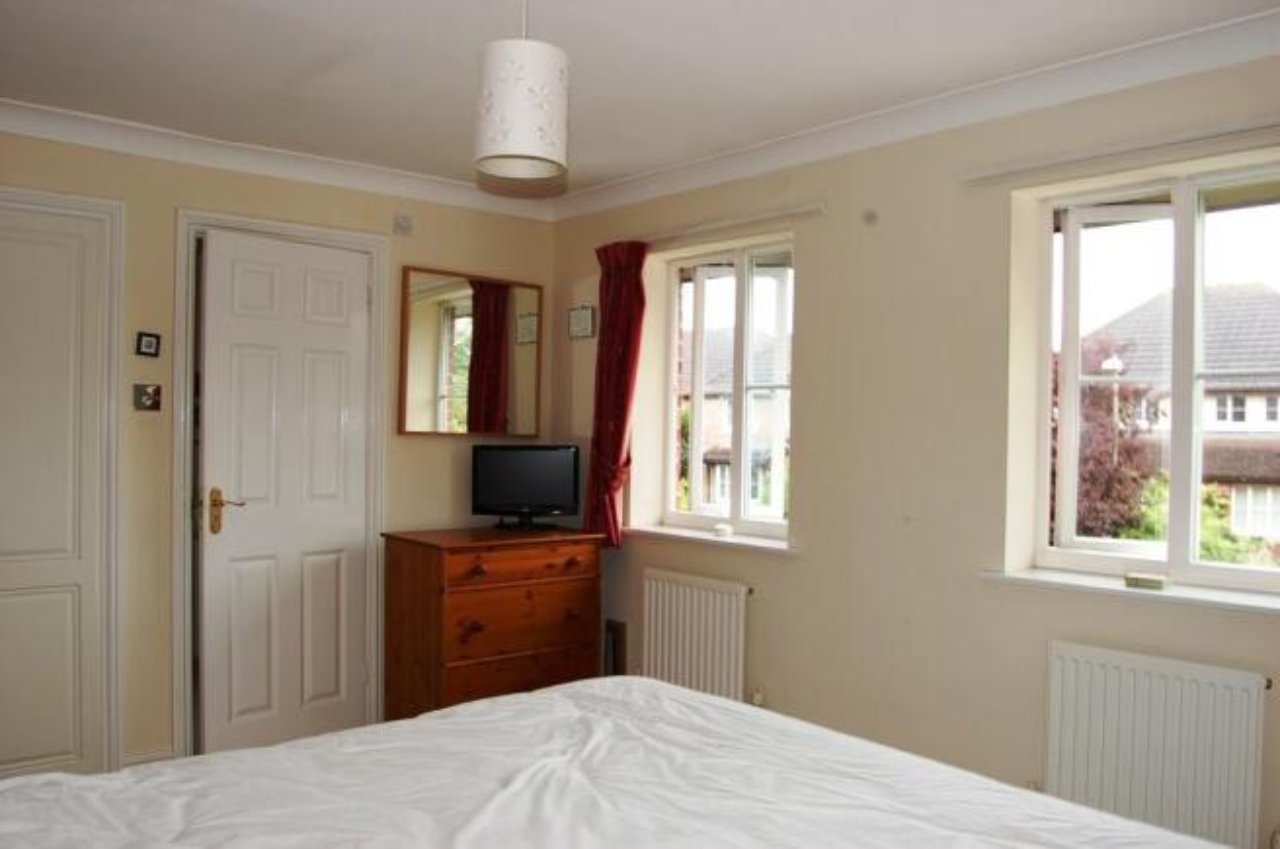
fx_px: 958
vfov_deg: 47.8
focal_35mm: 27
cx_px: 640
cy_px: 424
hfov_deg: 67.5
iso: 200
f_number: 9
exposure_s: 1/10
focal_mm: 18
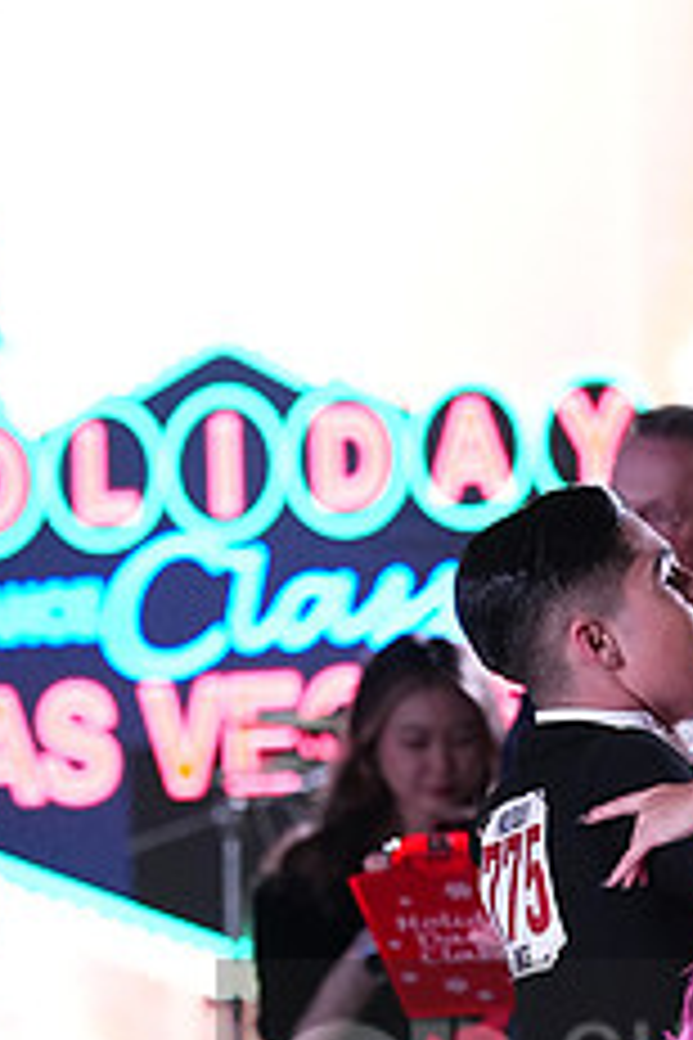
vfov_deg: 4.1
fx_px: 14494
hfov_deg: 2.7
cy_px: 1112
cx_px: 839
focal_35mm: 502
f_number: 5
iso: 8000
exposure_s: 1/400
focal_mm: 200
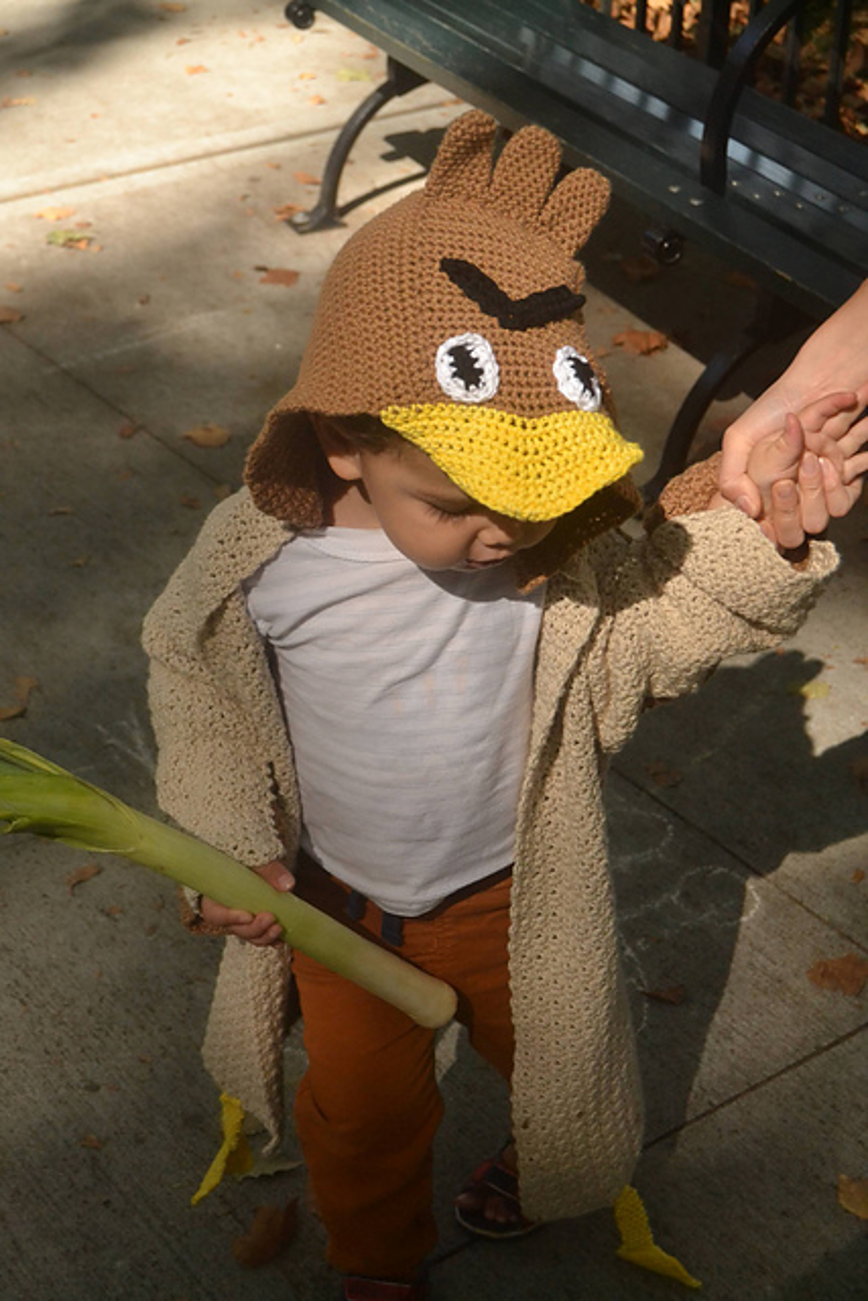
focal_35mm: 57
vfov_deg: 35.0
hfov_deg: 23.8
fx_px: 2060
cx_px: 434
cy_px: 650
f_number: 7.1
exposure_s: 1/4000
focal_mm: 38
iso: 2000
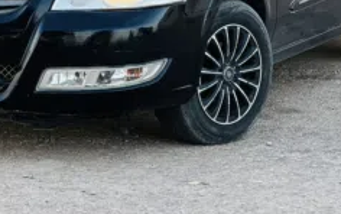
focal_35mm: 221
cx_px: 131
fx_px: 2056
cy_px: -116
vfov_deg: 5.9
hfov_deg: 9.5
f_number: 2.8
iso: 50
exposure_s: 1/121
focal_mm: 9
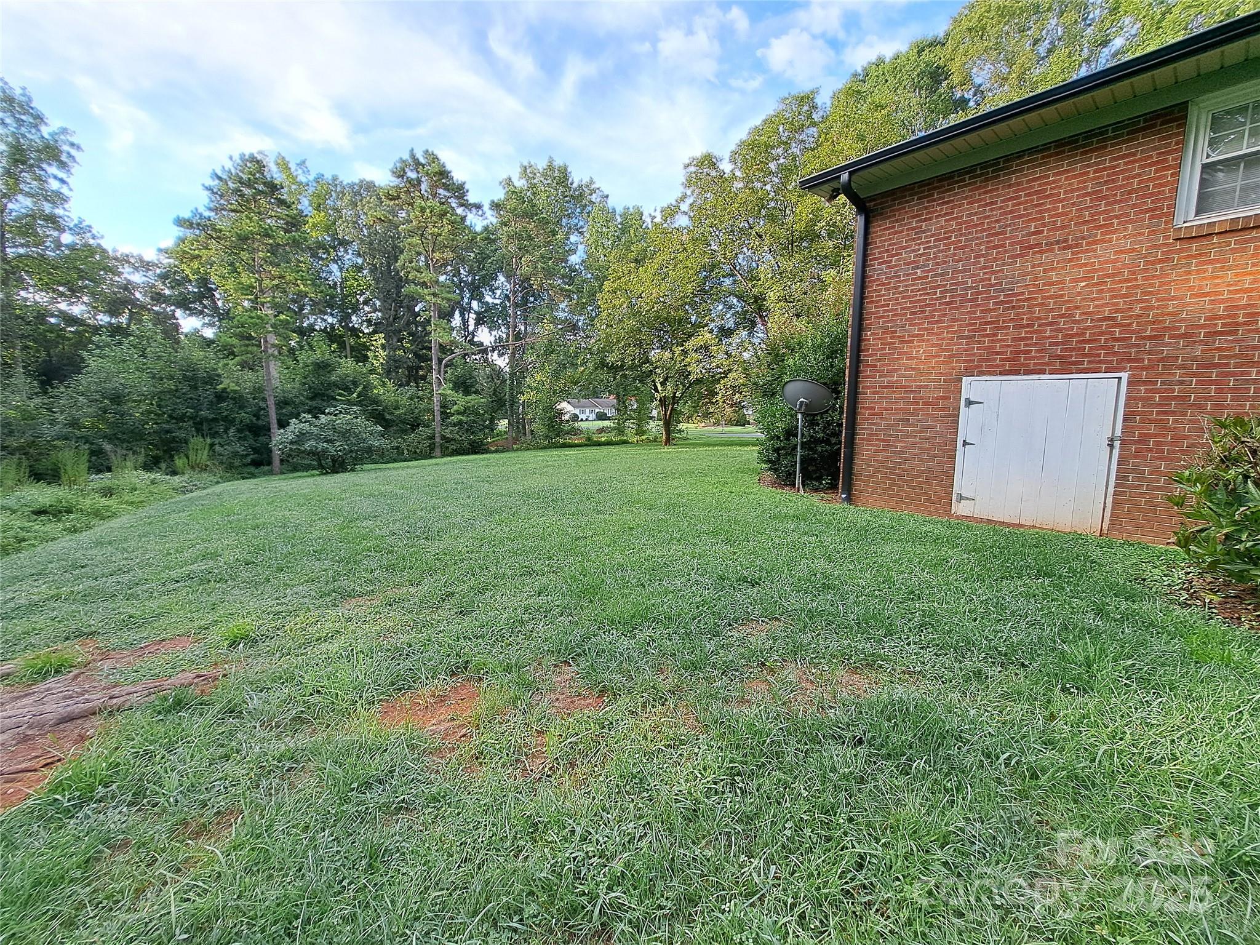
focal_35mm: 13
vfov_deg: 89.9
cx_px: 630
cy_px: 472
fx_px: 473
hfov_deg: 106.2
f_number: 2.2
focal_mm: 1.74
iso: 50
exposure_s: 1/172
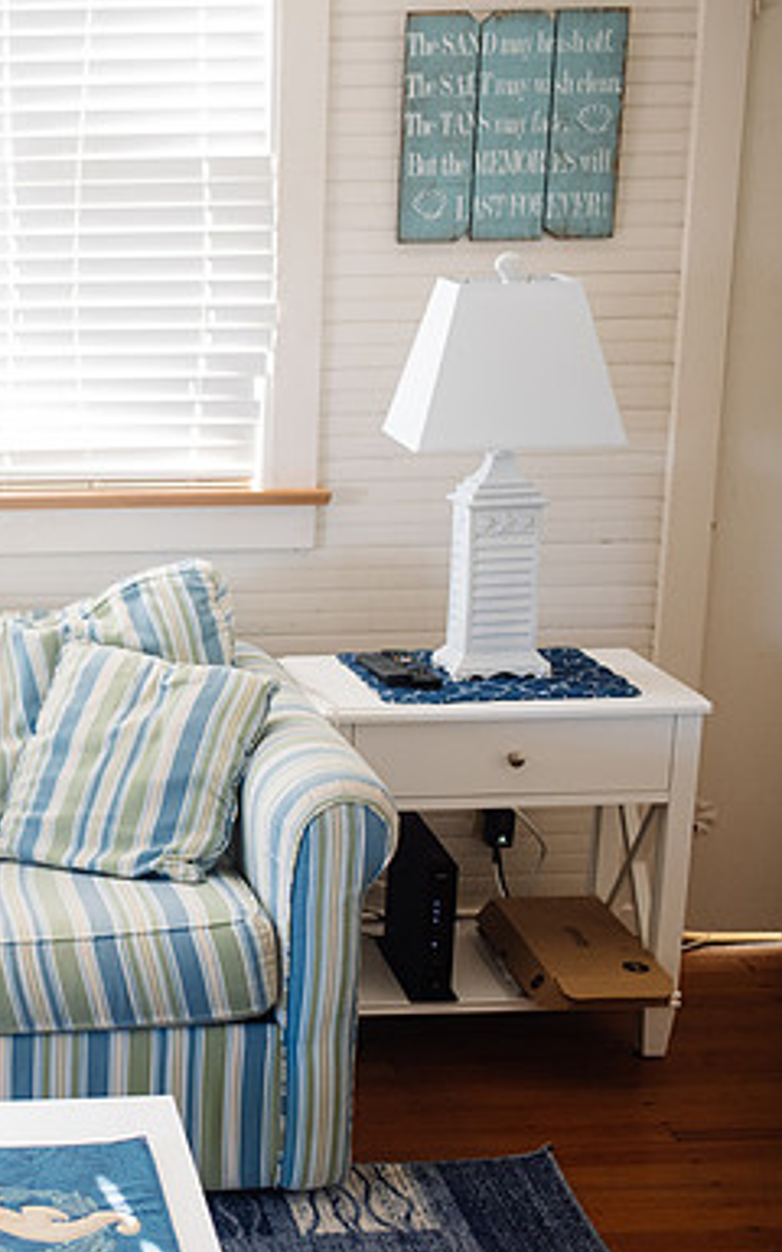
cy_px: 628
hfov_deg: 22.0
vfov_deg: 36.9
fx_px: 1875
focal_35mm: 55
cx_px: -121
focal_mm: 35
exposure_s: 1/160
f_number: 2.8
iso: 1600
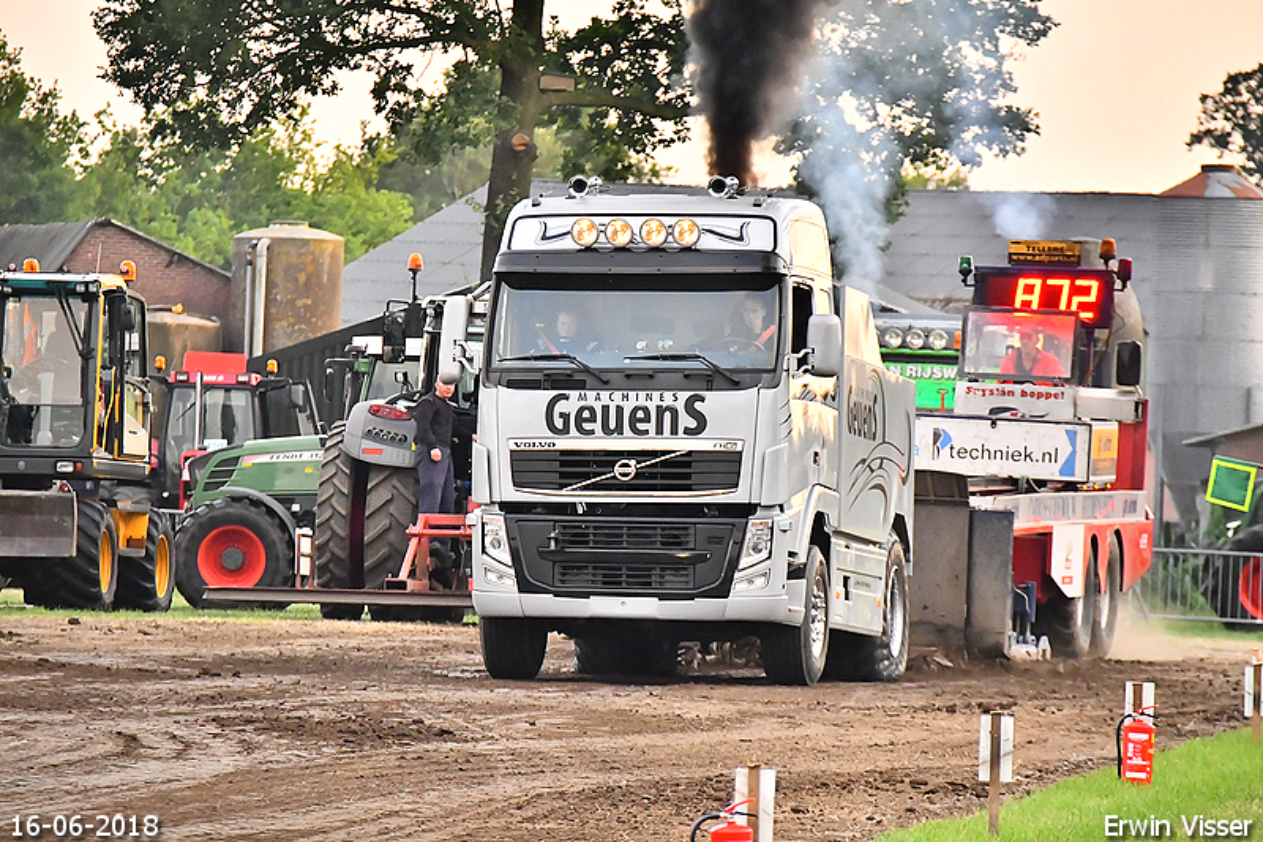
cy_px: 421
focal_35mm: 360
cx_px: 632
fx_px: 12627
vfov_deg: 3.8
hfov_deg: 5.7
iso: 4000
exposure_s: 1/400
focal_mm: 240
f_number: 5.6
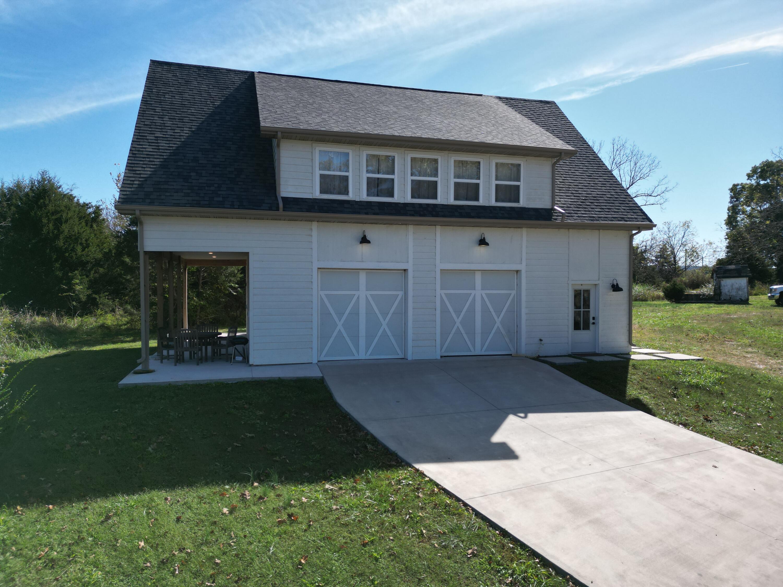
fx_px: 543
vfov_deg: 56.8
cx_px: 392
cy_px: 294
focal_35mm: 24
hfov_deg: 71.6
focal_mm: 6.72
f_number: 1.7
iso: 150
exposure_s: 1/3200
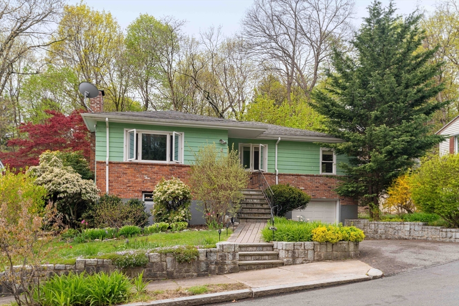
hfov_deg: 61.9
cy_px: 153
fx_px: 383
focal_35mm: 30
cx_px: 230
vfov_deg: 43.6
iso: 250
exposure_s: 1/30
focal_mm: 30
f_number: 10
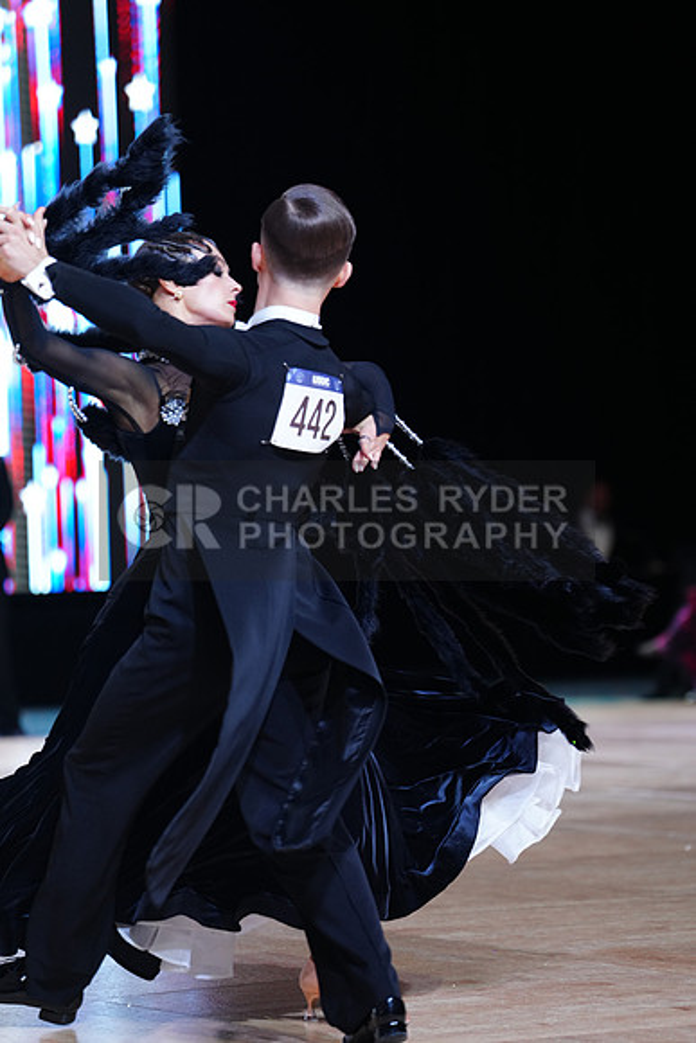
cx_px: 348
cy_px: 522
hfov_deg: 10.2
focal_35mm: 134
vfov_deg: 15.3
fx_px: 3883
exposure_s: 1/500
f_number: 2.8
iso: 1000
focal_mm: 134
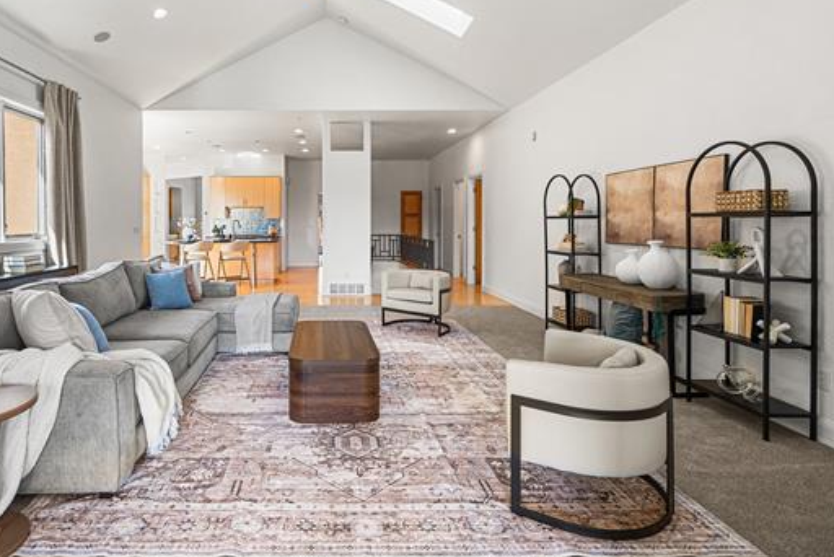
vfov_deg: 61.5
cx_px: 329
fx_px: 464
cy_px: 226
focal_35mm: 20
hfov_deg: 82.8
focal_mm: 16
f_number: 8
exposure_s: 1/3
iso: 200
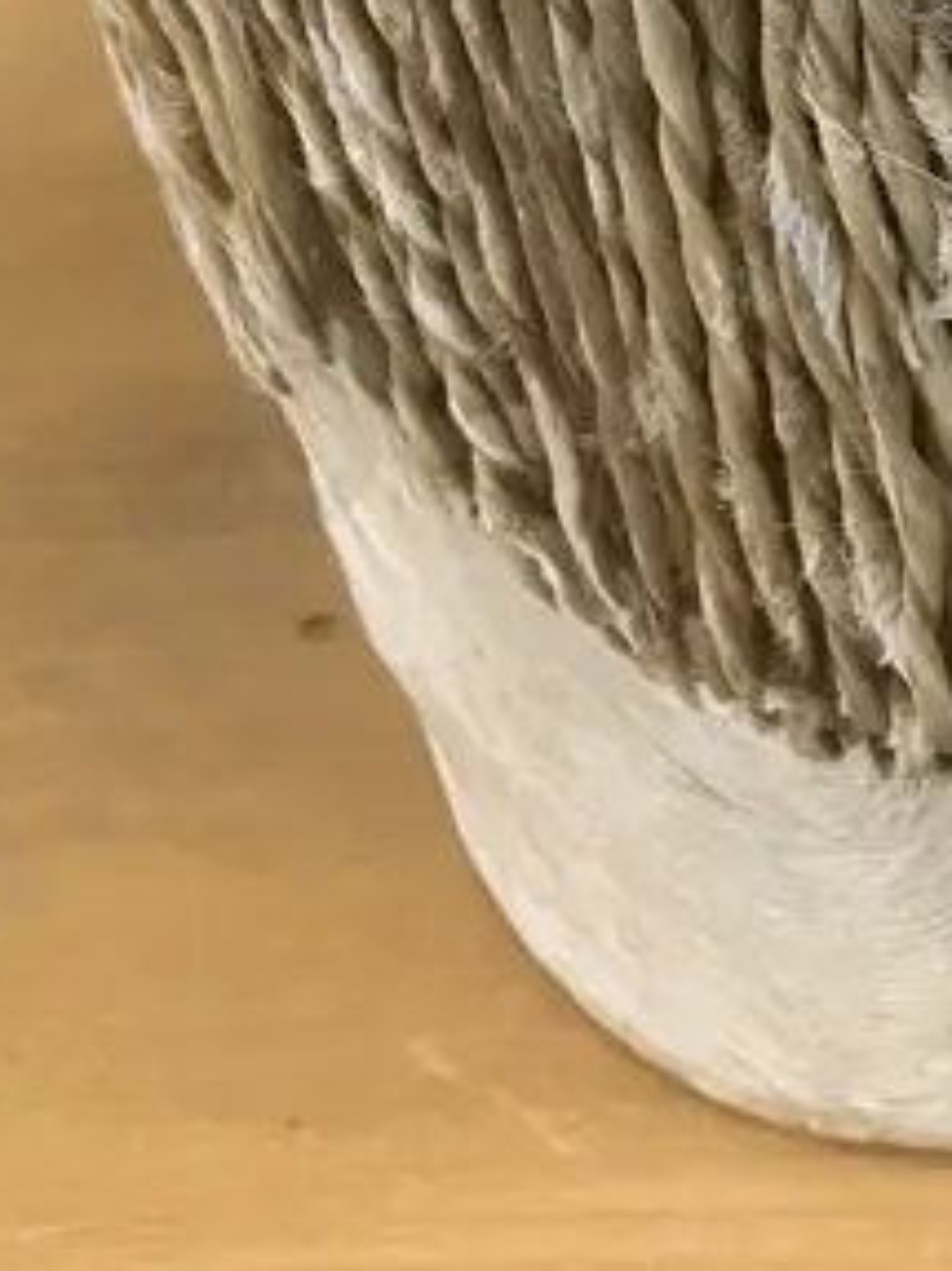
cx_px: 930
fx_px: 3670
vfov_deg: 18.2
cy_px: -407
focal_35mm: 100
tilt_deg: -30.1
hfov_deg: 14.6
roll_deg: +1.4
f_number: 1.8
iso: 250
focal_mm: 3.99
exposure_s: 1/50
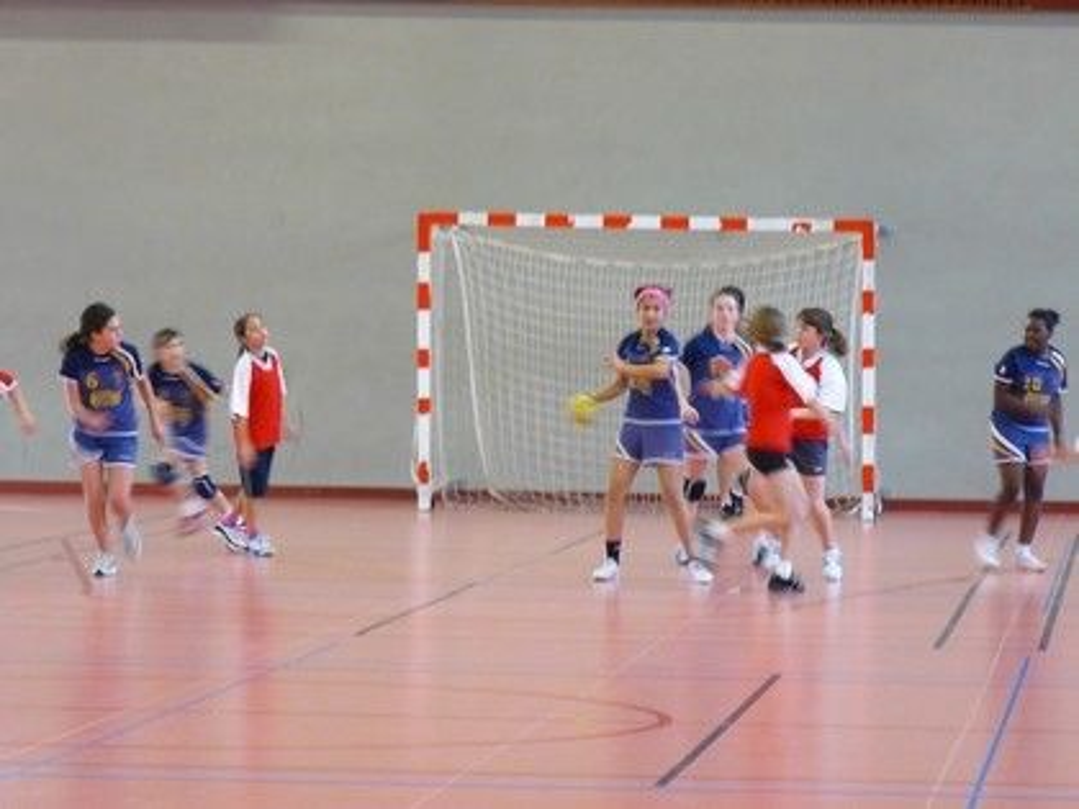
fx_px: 5922
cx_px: 540
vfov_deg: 7.8
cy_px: 404
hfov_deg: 10.4
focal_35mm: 190
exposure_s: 1/30
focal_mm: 31.6
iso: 200
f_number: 3.3
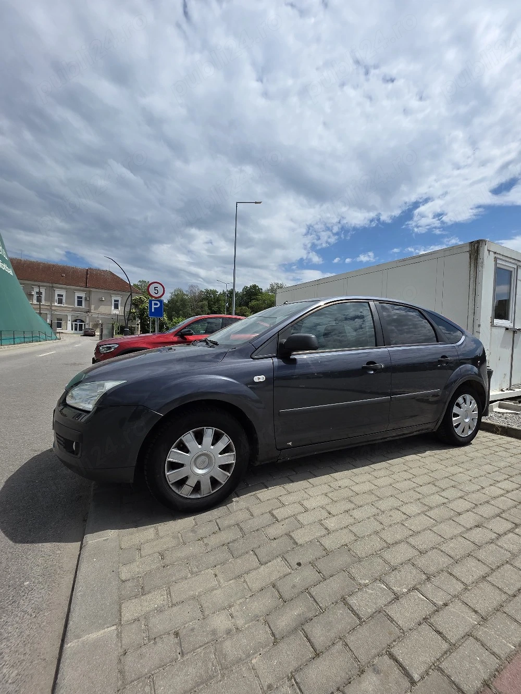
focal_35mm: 13
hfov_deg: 89.9
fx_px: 261
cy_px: 347
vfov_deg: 106.2
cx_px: 260
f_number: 1.9
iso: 40
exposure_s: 1/10000
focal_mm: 2.2
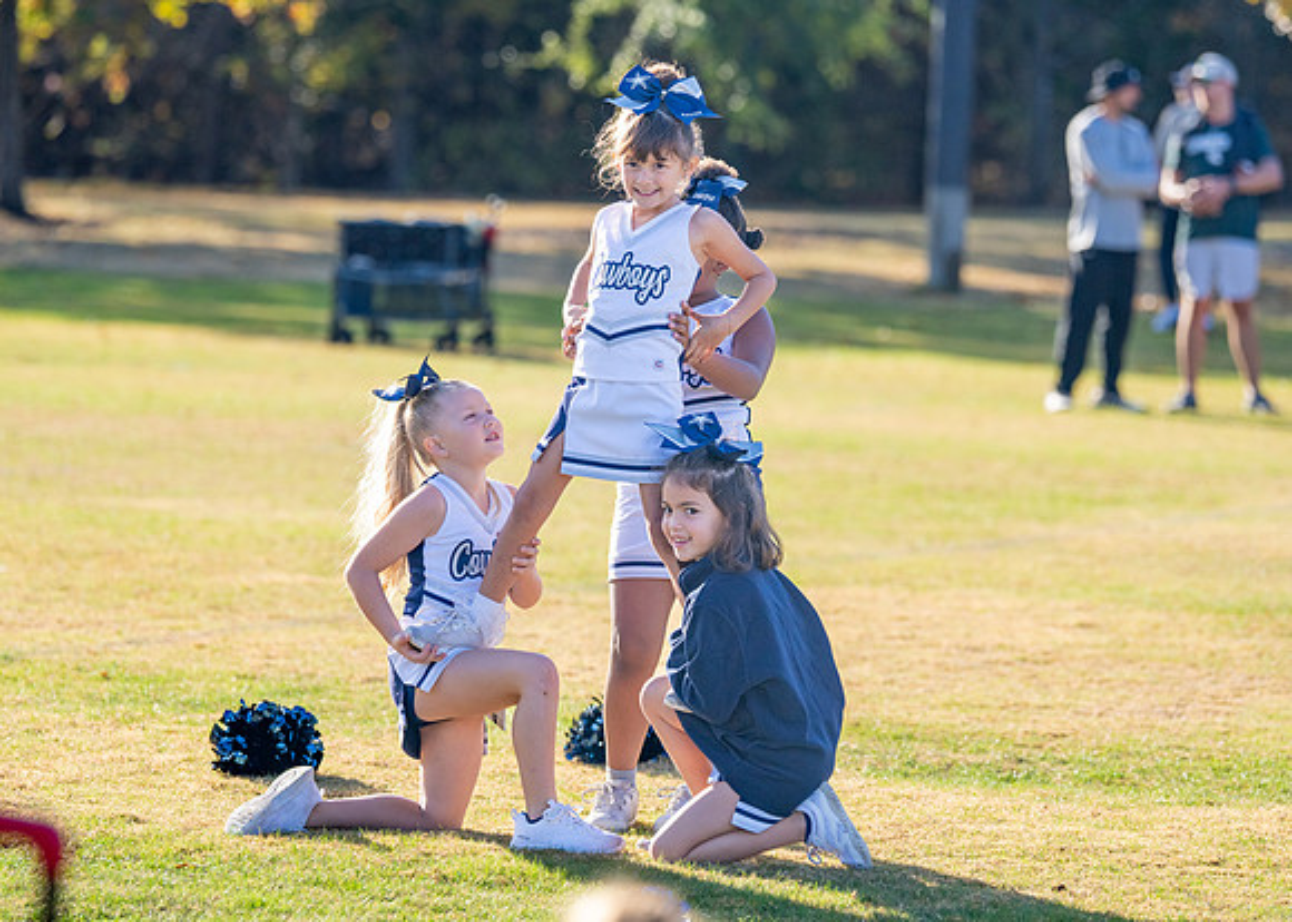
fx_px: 6013
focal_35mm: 164
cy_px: 370
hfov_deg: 12.3
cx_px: 602
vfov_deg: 8.8
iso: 250
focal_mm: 128
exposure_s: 1/3200
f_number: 2.8
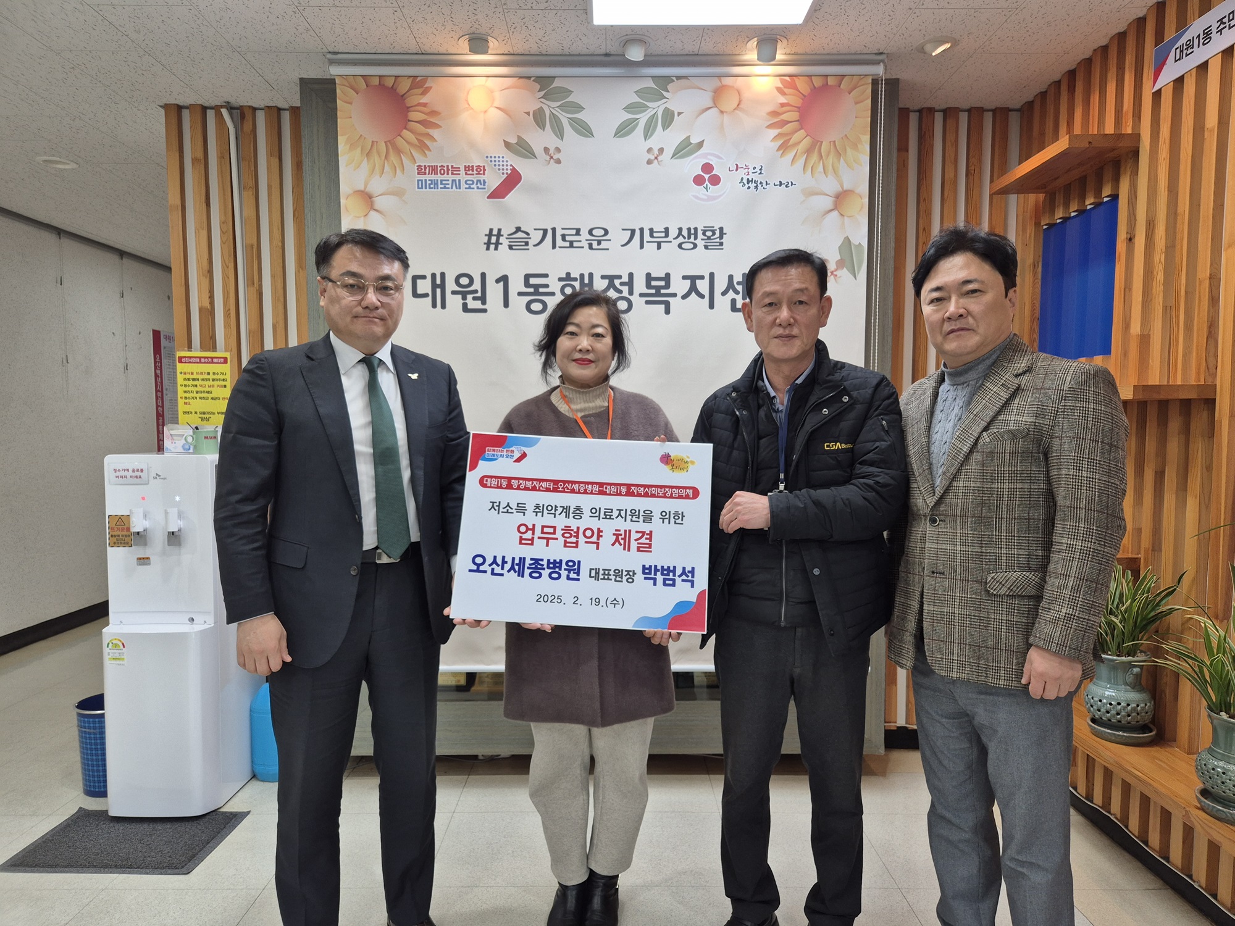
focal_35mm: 23
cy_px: 463
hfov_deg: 73.9
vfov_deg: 58.9
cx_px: 618
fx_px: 821
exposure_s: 1/120
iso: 64
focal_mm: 5.4
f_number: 1.8
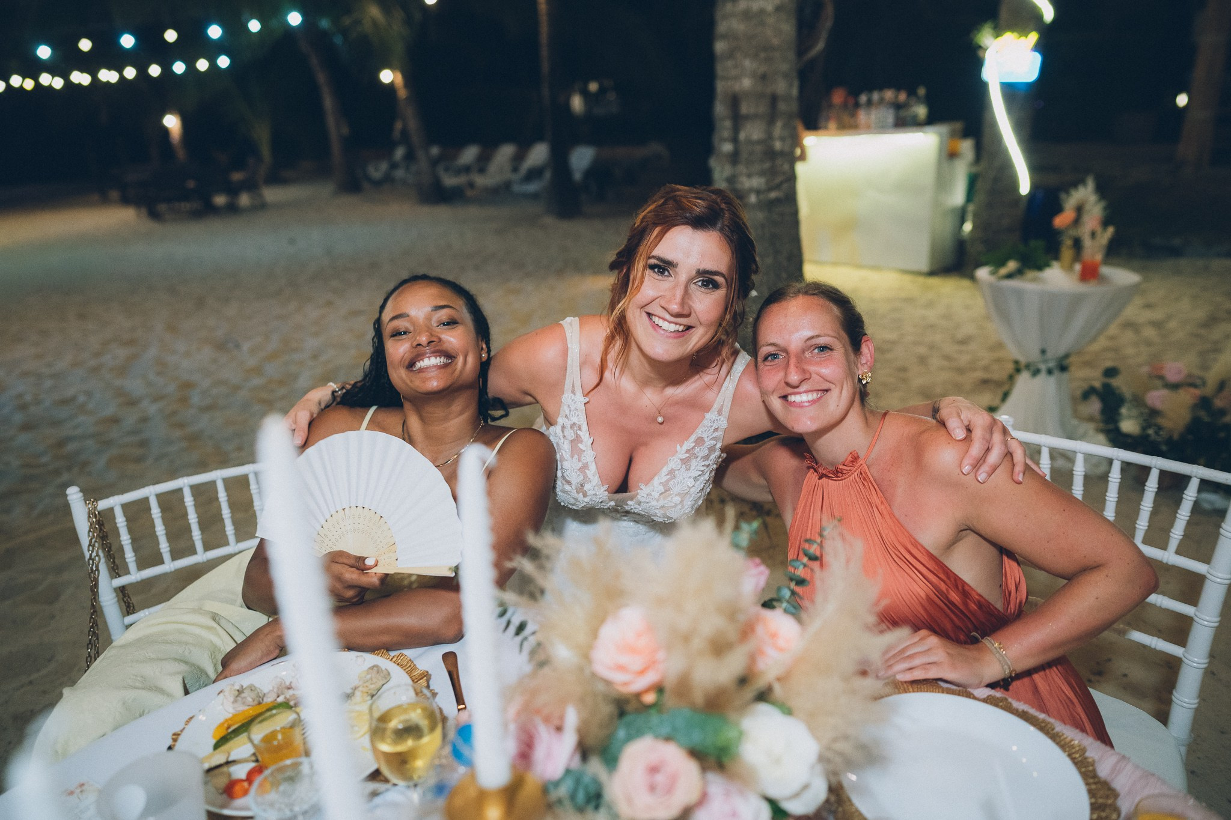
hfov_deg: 73.7
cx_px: 616
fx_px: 821
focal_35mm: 24
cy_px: 410
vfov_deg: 53.1
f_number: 2
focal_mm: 24
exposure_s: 1/200
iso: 2000
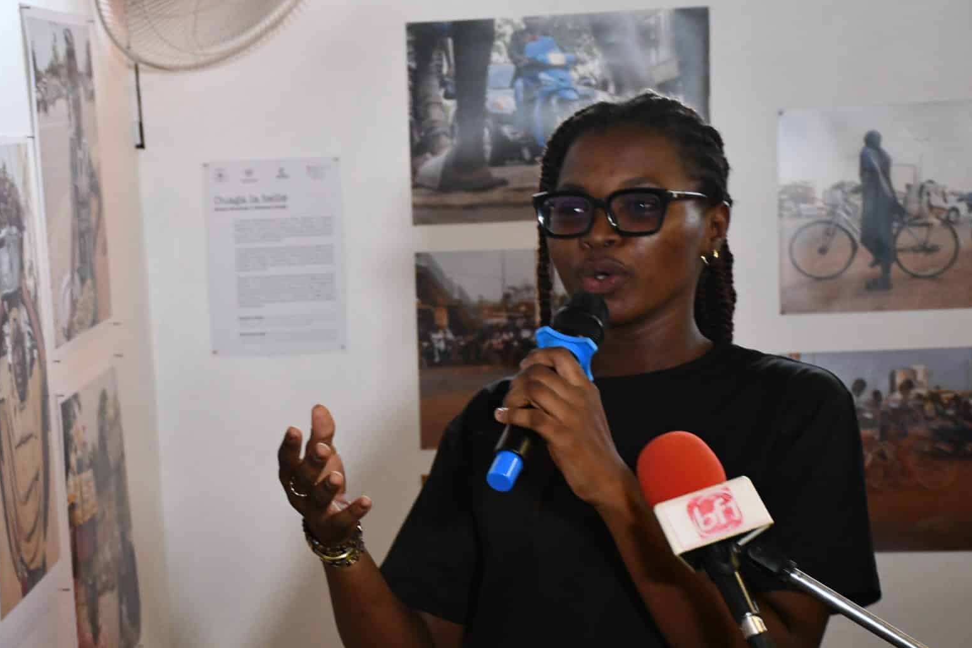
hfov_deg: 21.2
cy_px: 407
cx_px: 351
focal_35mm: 96
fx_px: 2592
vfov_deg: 14.2
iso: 3200
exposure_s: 1/100
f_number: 4.5
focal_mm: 48
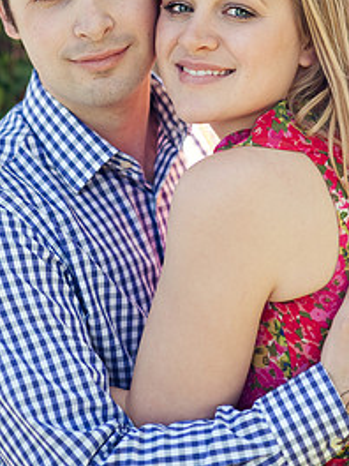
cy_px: 109
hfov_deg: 10.7
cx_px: 189
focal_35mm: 139
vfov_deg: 14.1
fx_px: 1869
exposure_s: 1/800
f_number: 2.5
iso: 200
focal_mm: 85
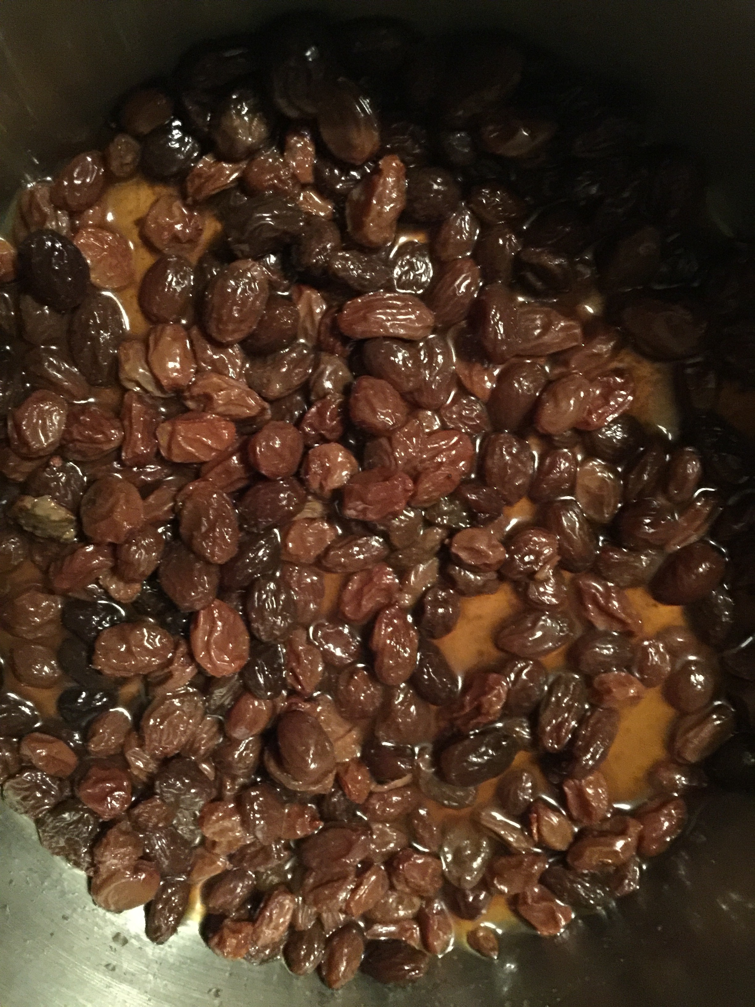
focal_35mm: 29
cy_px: 504
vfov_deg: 61.7
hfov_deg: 48.2
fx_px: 843
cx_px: 378
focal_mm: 4.15
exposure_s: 1/4
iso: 400
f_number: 2.2
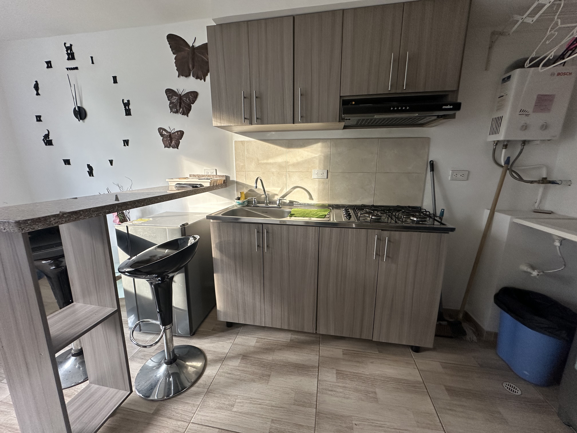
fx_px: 233
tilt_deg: -12.1
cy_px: 216
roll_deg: -0.3
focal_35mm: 14
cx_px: 288
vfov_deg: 85.7
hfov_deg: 102.1
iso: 125
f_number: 2.2
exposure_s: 1/99
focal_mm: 2.22
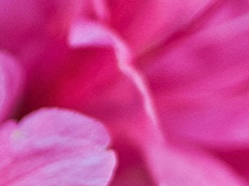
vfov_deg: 4.9
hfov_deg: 6.6
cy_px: 313
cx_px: -24
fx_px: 2151
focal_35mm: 299
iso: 200
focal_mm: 25
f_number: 2.5
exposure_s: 1/250
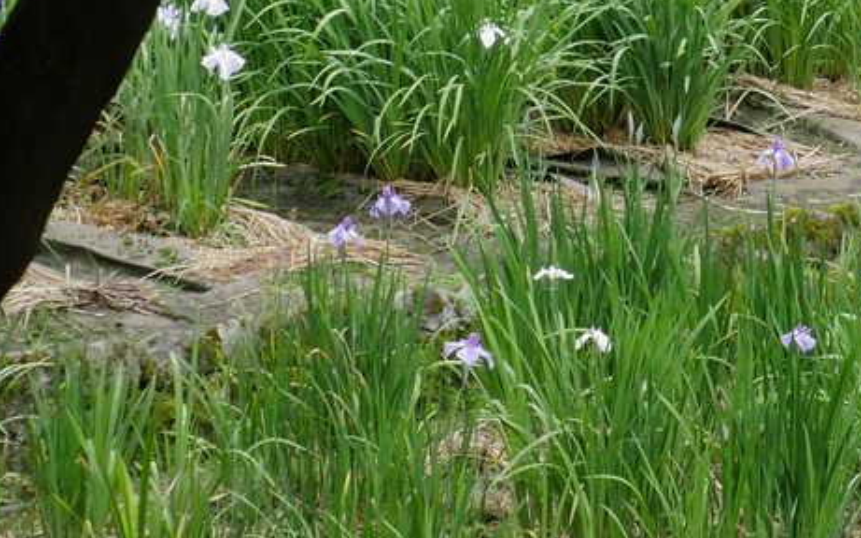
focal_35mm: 294
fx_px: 6898
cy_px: -209
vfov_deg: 4.4
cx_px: 857
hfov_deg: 7.1
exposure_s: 1/100
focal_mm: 40
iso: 320
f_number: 8
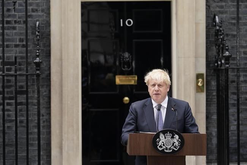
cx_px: 124
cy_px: 82
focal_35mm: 173
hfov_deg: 11.9
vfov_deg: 7.9
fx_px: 1187
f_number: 5.6
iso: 1600
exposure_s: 1/800
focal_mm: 173
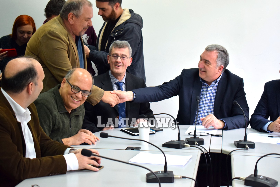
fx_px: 525
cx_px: 140
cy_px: 94
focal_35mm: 68
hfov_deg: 29.8
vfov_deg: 20.2
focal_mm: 45
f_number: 5
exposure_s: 1/60
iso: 1000
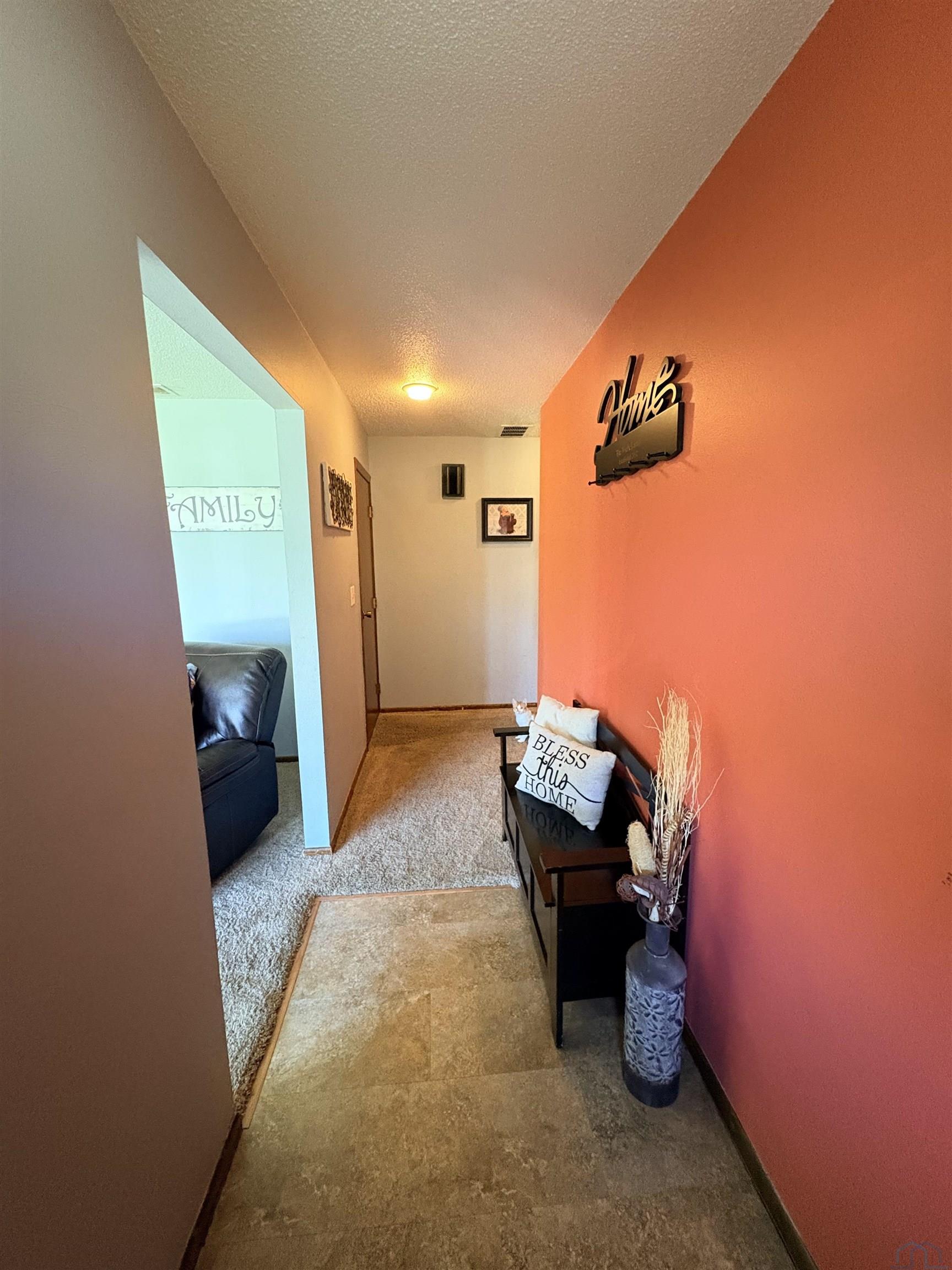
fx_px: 513
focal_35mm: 14
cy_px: 635
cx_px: 476
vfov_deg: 102.1
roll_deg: +0.3
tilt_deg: -8.7
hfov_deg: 85.7
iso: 800
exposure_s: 1/60
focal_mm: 2.22
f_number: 2.2
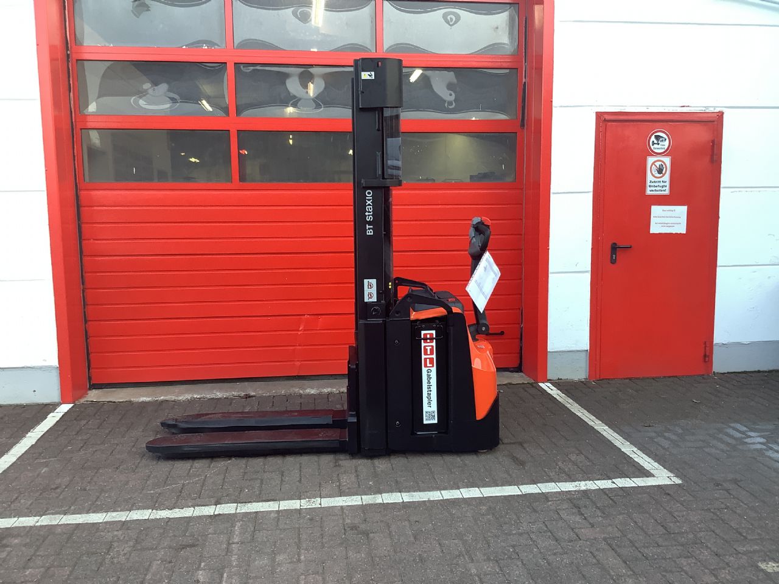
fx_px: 698
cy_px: 292
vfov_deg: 45.4
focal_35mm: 31
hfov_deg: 58.4
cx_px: 390
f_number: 2.4
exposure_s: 1/100
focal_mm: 3.3
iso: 64
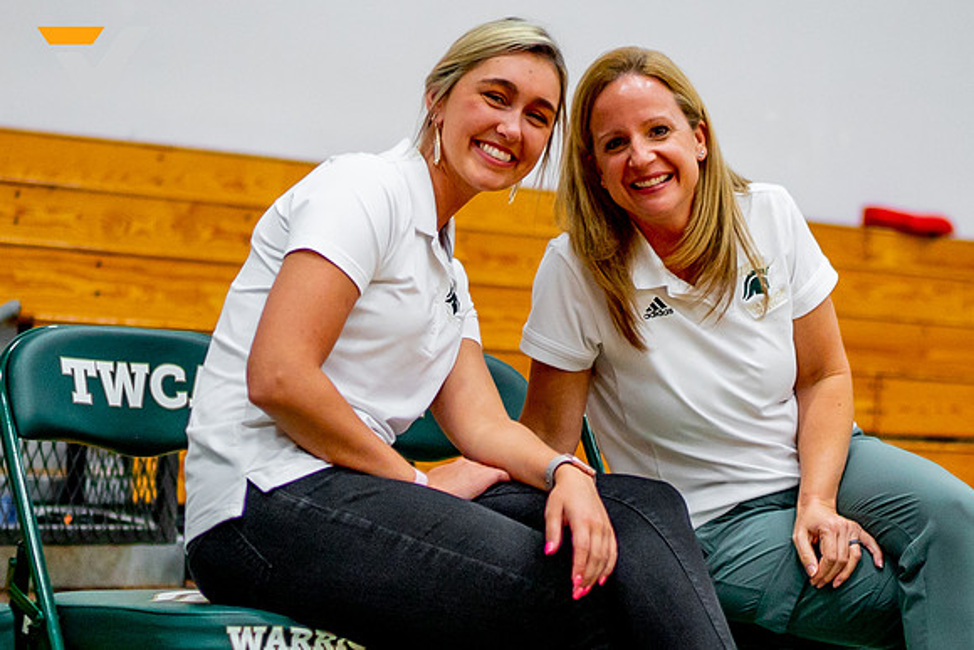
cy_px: 400
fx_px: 2318
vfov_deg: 15.9
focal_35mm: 86
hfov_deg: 23.7
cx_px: 595
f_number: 1.4
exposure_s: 1/1250
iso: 800
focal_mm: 35
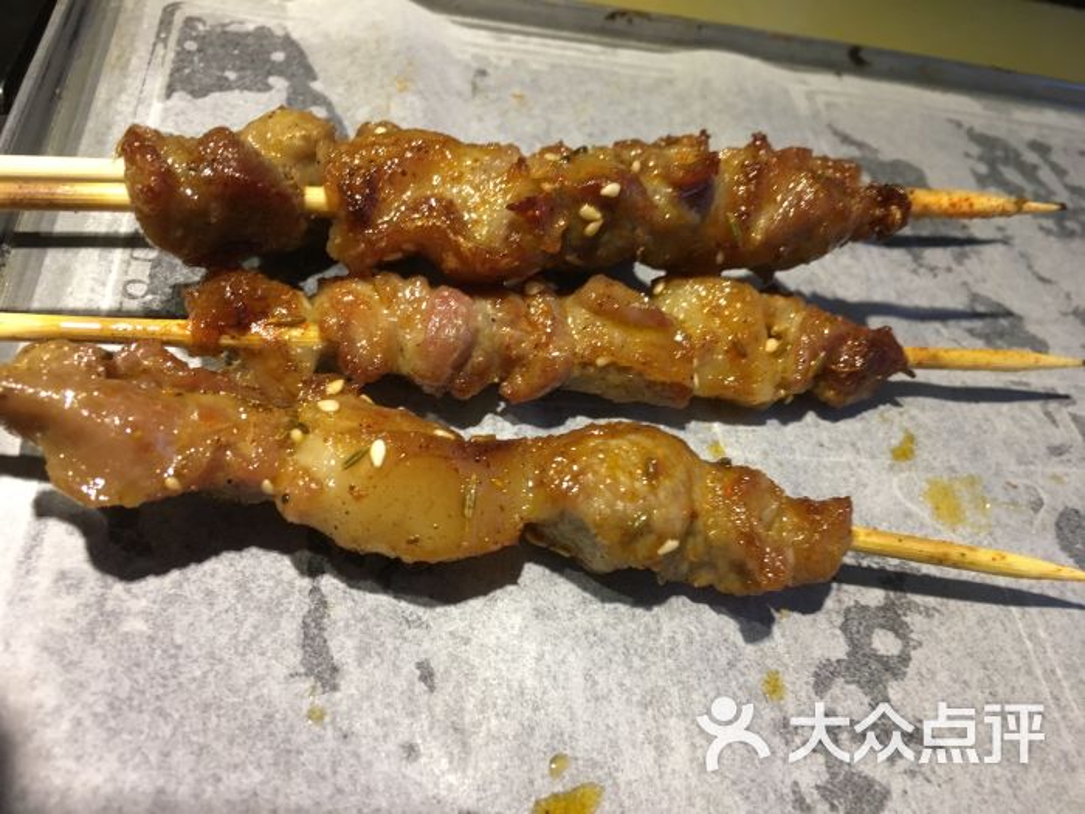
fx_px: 909
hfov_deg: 61.7
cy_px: 407
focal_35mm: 29
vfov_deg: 48.2
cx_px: 542
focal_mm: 4.15
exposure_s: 1/33
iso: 125
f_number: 2.2
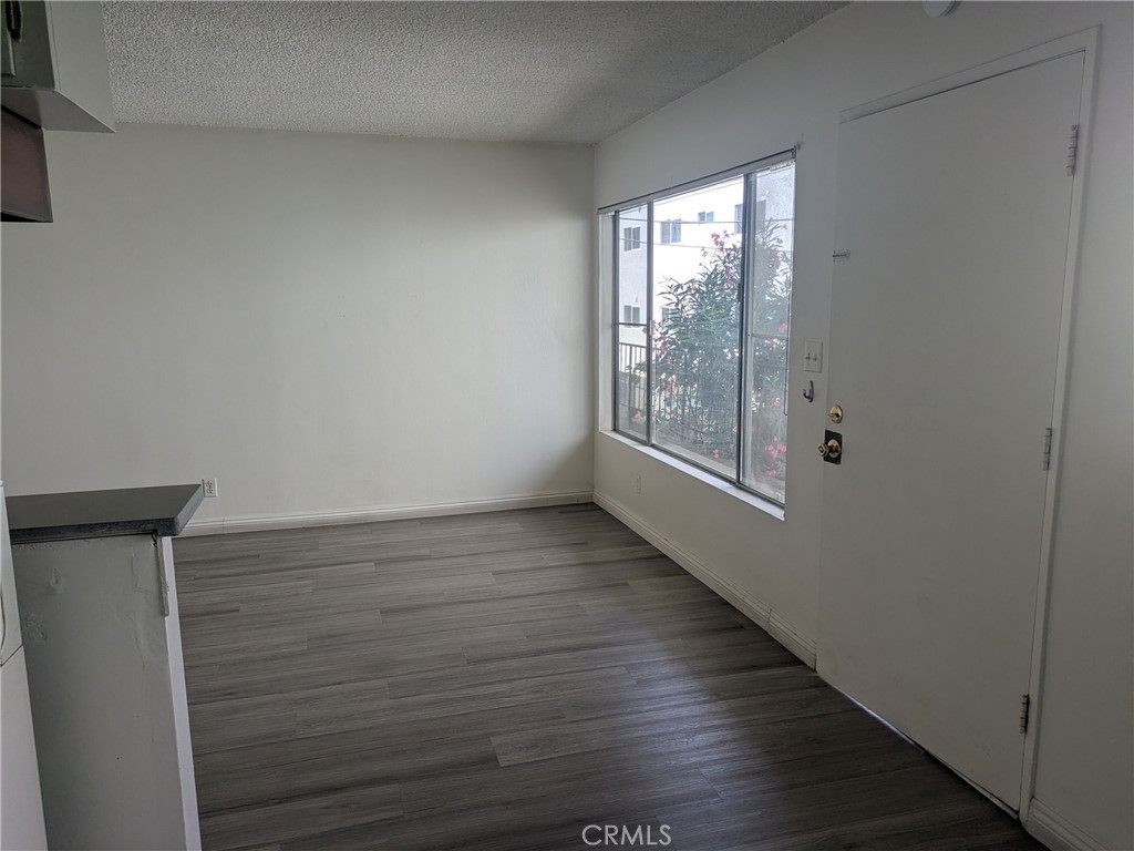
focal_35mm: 25
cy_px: 426
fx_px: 819
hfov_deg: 69.4
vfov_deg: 54.9
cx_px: 567
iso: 46
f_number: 1.89
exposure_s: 1/416
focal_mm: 5.43
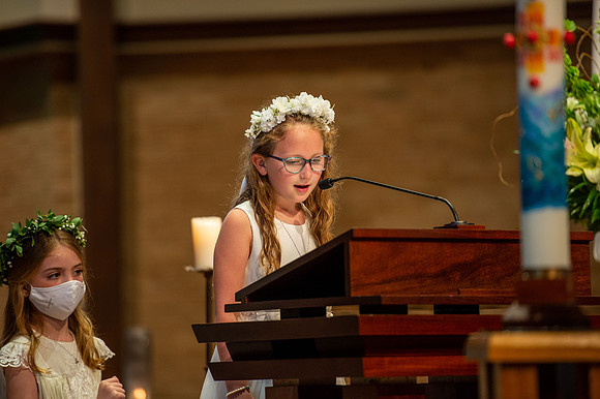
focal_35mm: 200
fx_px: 3331
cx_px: 300
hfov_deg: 10.3
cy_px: 200
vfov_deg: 6.9
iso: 1600
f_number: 2.8
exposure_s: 1/125
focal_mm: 200
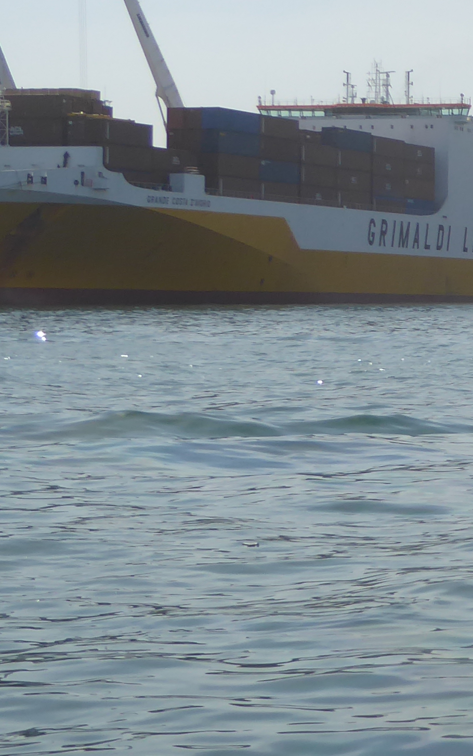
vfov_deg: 15.6
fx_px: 2764
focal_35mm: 134
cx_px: 728
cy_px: 299
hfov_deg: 9.5
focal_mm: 7.8
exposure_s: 1/1000
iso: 80
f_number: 3.9
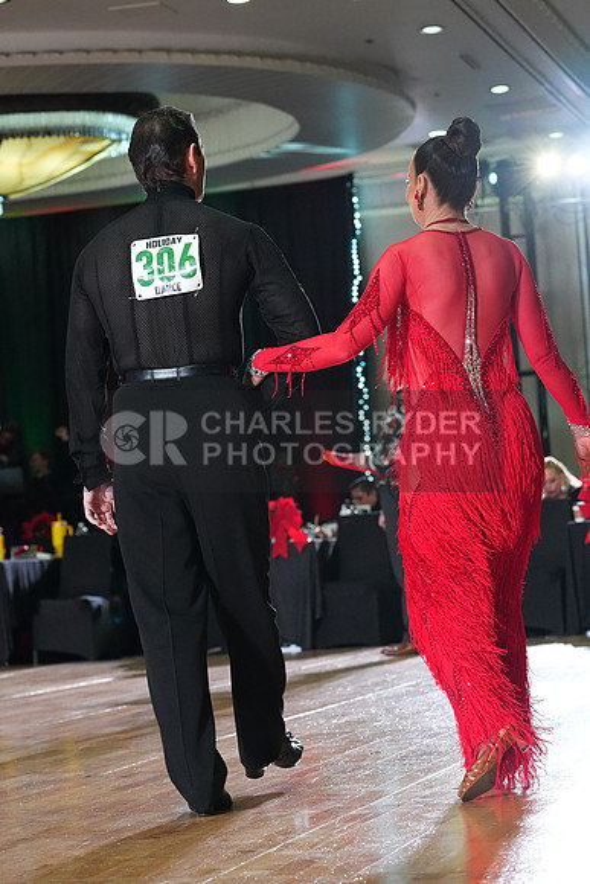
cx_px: 295
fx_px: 2137
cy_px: 442
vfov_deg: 23.4
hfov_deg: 15.7
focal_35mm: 87
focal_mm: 87
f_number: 5
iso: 8000
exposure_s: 1/400
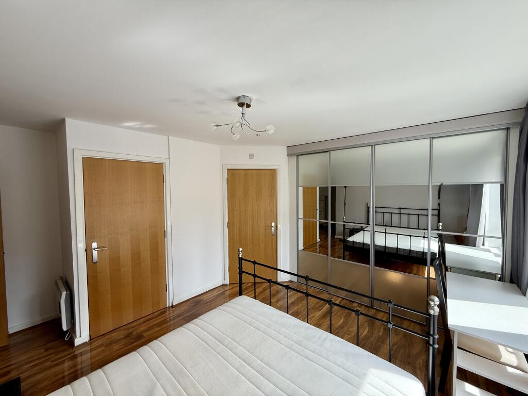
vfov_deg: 85.7
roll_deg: +0.6
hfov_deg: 102.1
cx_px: 264
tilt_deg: -2.3
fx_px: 214
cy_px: 198
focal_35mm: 14
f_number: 2.2
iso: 50
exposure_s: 1/161
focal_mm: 2.22
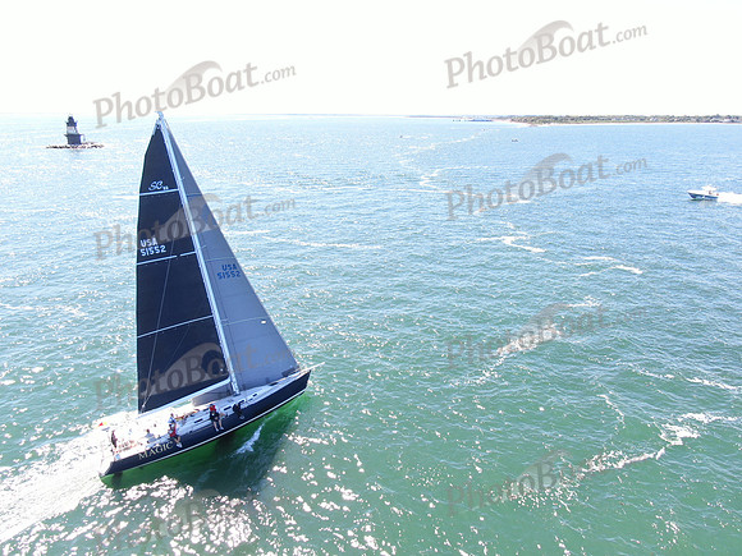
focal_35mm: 24
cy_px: 278
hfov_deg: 71.6
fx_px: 514
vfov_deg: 56.8
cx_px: 371
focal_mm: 4.39
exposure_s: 1/320
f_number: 2.8
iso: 100
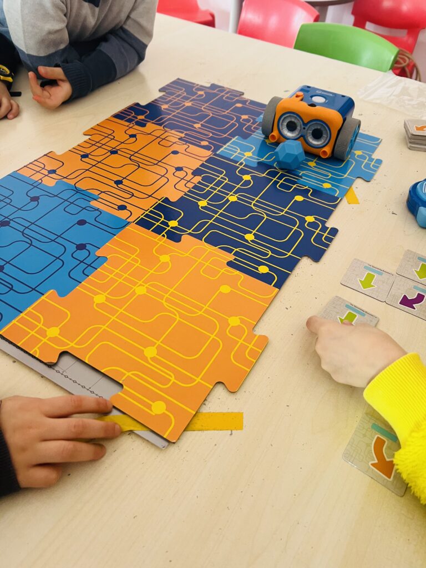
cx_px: 213
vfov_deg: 67.3
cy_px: 284
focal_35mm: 26
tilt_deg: -46.8
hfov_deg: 53.1
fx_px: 427
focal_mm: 5.7
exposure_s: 1/83
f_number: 1.5
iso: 125
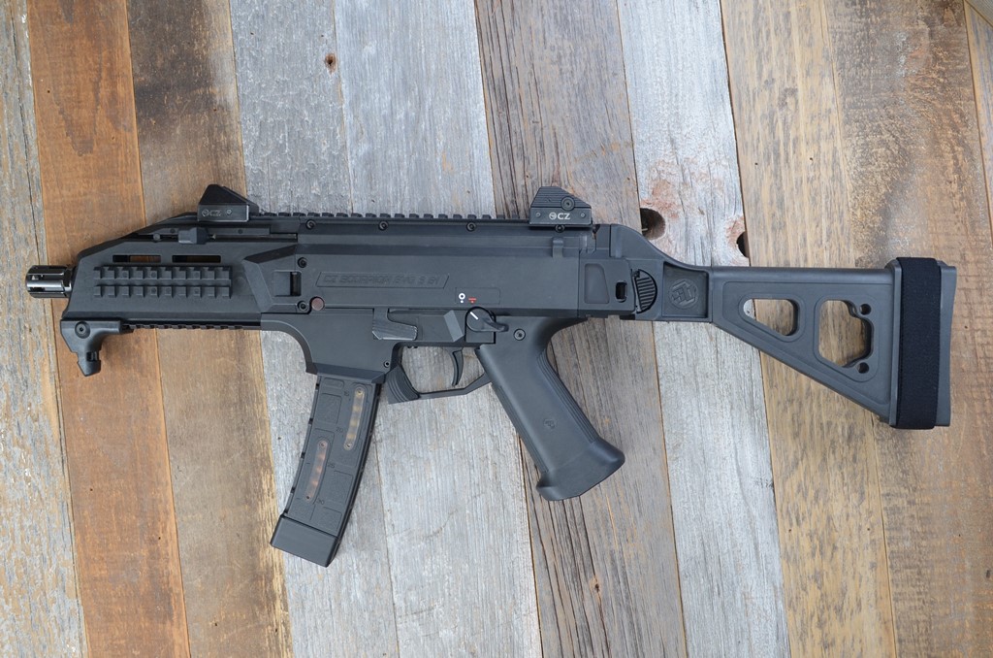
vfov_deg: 39.8
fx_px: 908
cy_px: 329
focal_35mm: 33
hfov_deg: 57.3
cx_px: 496
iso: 200
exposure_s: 1/40
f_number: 6.3
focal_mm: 22
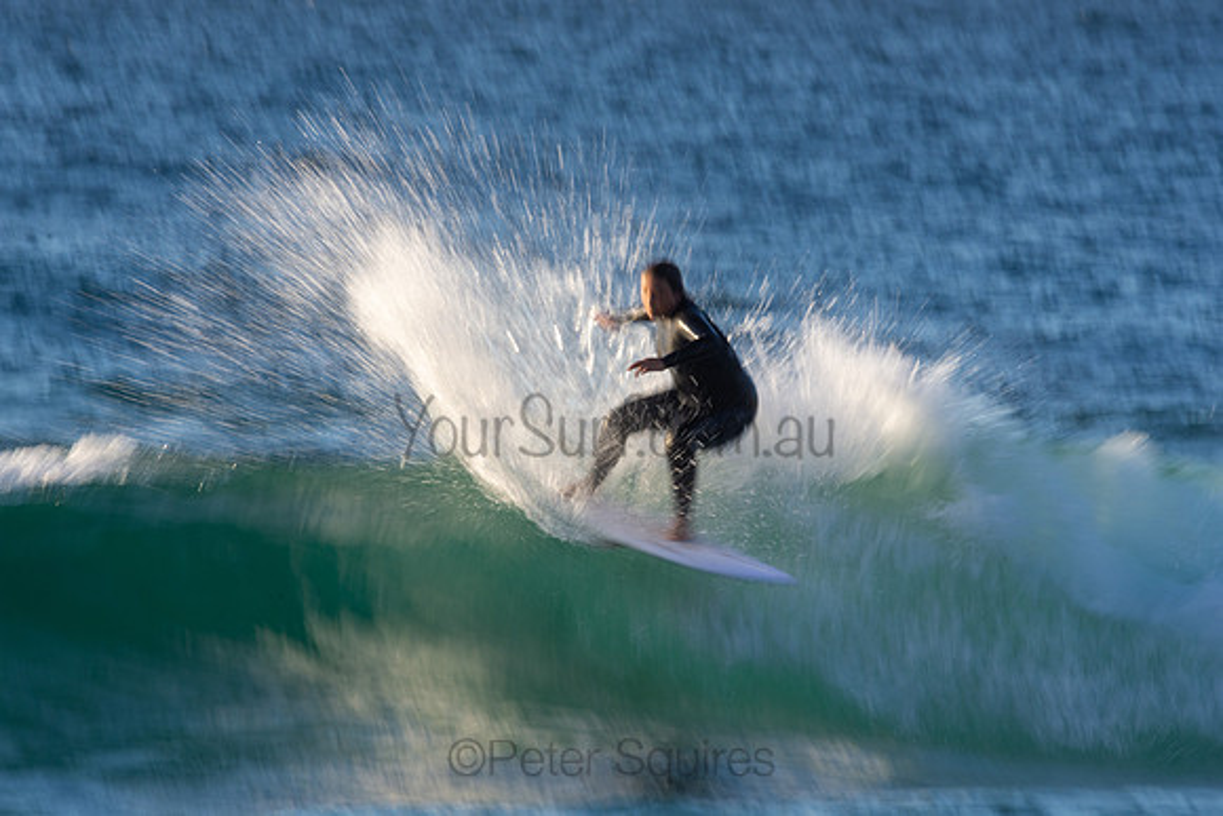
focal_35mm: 750
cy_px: 408
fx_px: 25484
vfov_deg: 1.8
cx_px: 612
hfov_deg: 2.7
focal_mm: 500
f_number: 18
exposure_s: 1/25
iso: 100
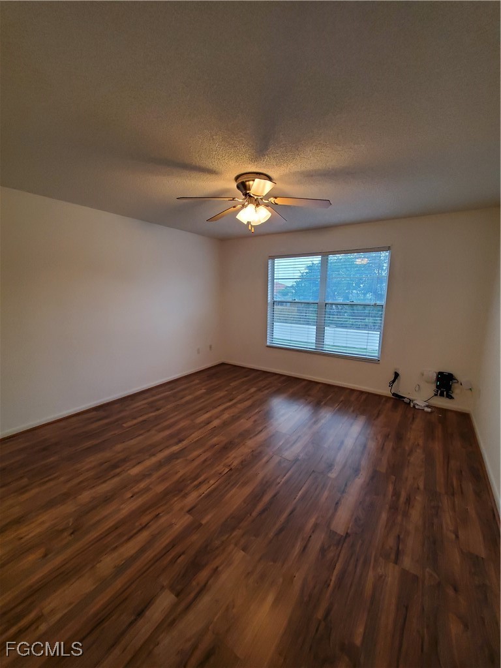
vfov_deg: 106.2
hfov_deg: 89.9
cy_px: 334
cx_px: 250
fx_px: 251
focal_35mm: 13
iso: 250
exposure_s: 1/60
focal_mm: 1.8
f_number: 2.2
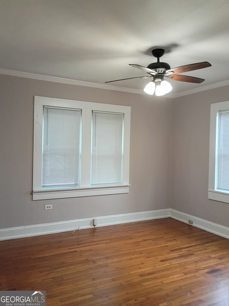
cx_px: 114
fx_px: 256
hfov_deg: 48.2
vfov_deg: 61.7
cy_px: 153
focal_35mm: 29
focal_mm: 4.27
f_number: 1.8
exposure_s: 1/60
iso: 100
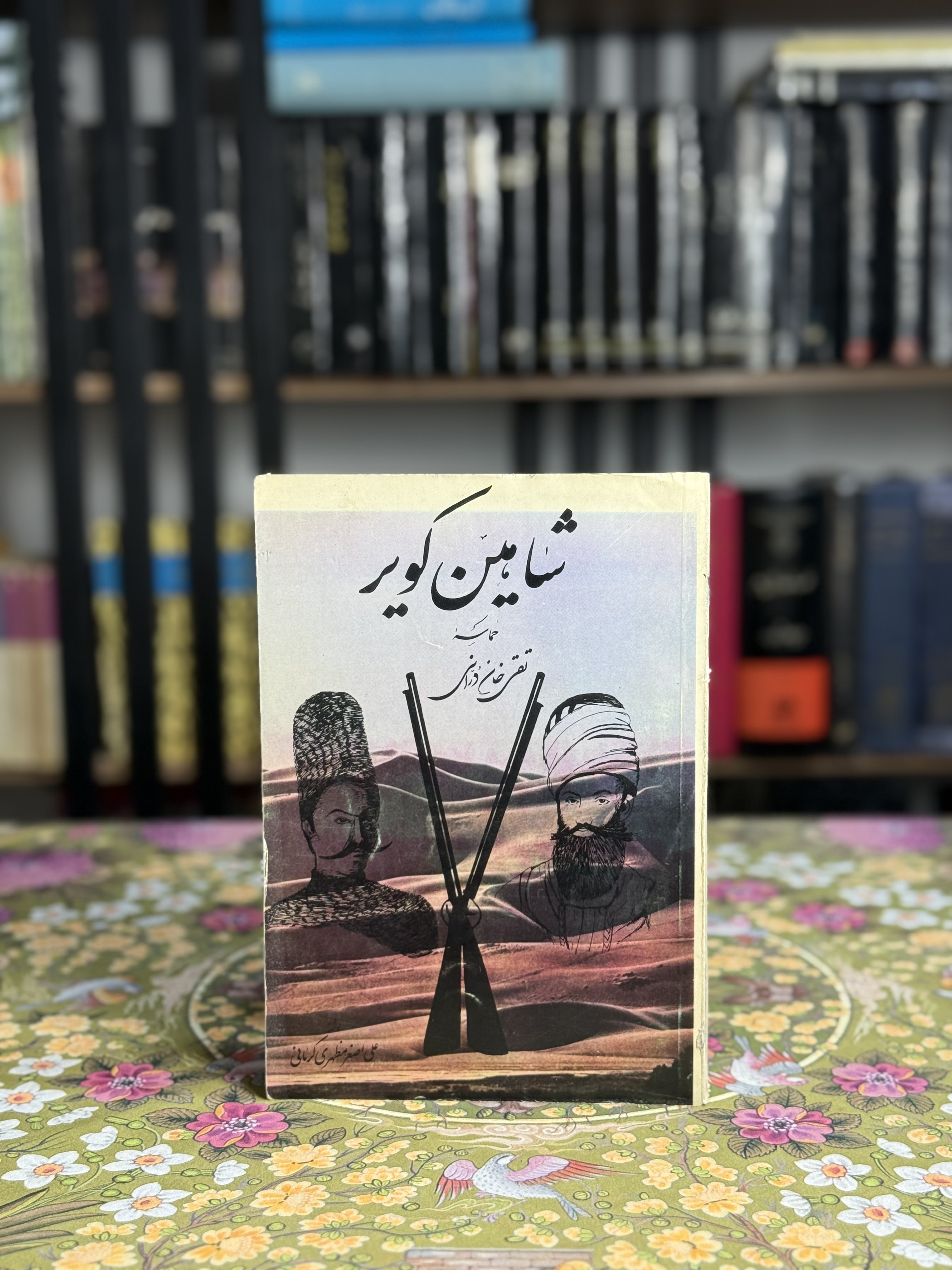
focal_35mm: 48
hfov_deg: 30.3
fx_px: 1760
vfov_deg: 39.7
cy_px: 635
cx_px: 476
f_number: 1.78
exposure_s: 1/100
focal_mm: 6.76
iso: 100
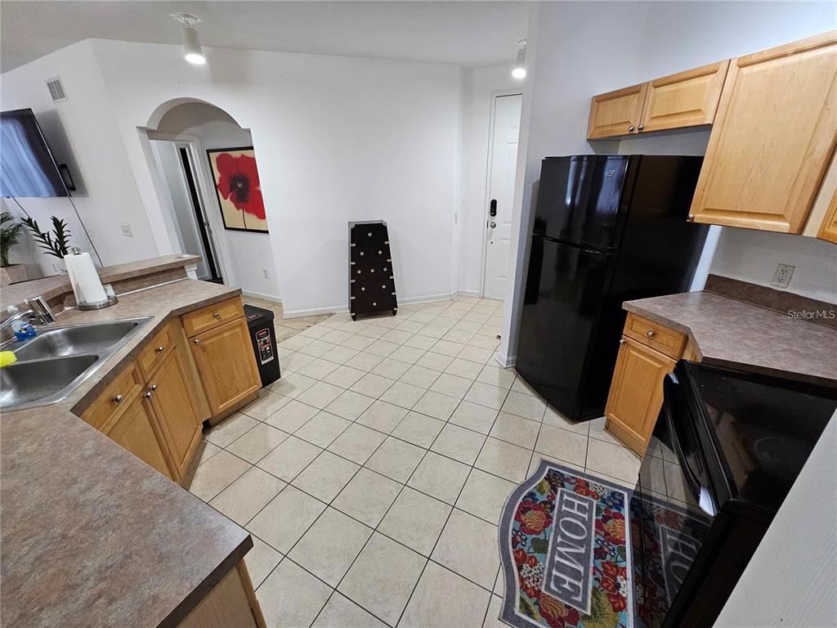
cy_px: 314
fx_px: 314
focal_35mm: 13
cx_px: 418
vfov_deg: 89.9
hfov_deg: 106.2
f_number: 2.2
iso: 320
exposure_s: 1/60
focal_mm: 2.2
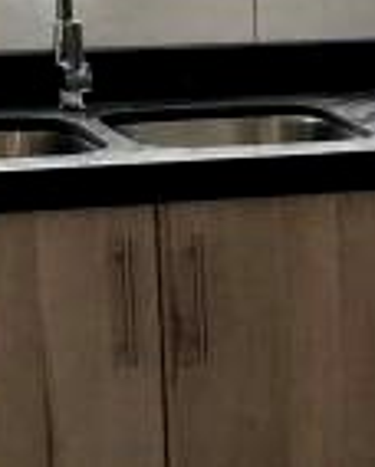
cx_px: 796
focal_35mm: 197
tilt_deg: -13.8
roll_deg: -1.3
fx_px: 2727
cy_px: 405
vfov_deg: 9.8
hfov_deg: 7.5
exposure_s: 1/60
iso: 25
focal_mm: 3.99
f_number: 1.8
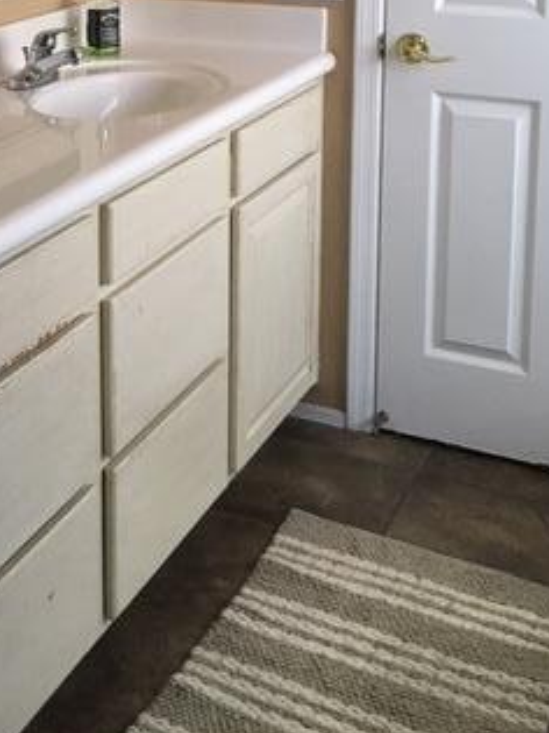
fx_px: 1248
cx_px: 58
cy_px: 19
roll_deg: +1.0
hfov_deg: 24.1
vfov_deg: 30.6
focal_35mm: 59
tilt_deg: -8.6
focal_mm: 4.15
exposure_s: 1/30
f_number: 2.2
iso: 40
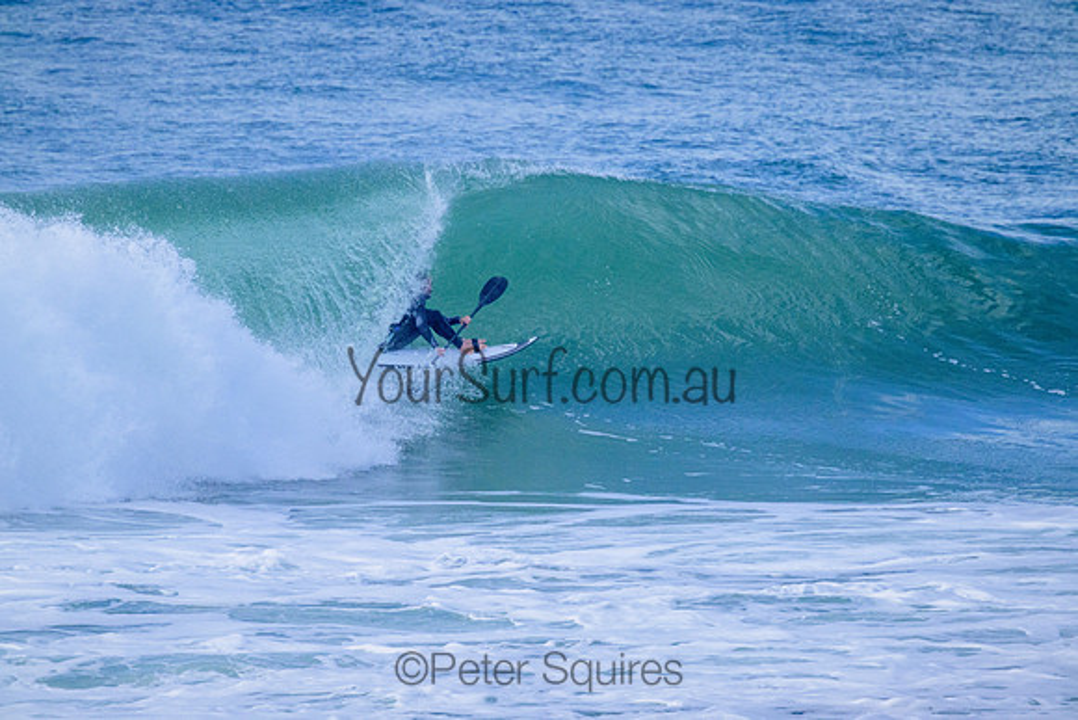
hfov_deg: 2.6
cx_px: 539
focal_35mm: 800
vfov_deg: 1.7
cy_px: 360
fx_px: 23960
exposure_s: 1/2000
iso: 2800
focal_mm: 800
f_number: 11
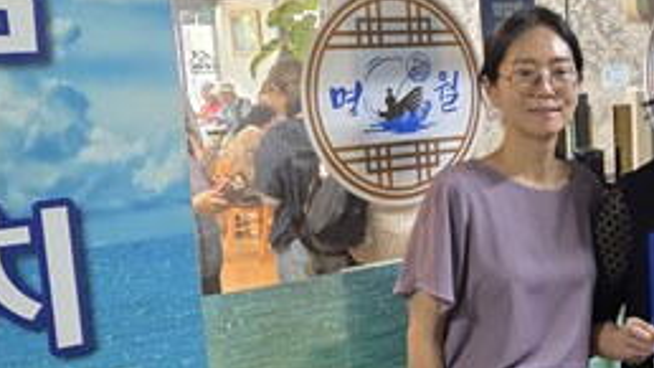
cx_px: 550
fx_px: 1179
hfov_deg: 30.0
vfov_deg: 17.7
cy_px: 250
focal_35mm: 68
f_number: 1.8
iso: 640
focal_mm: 5.4
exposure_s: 1/120
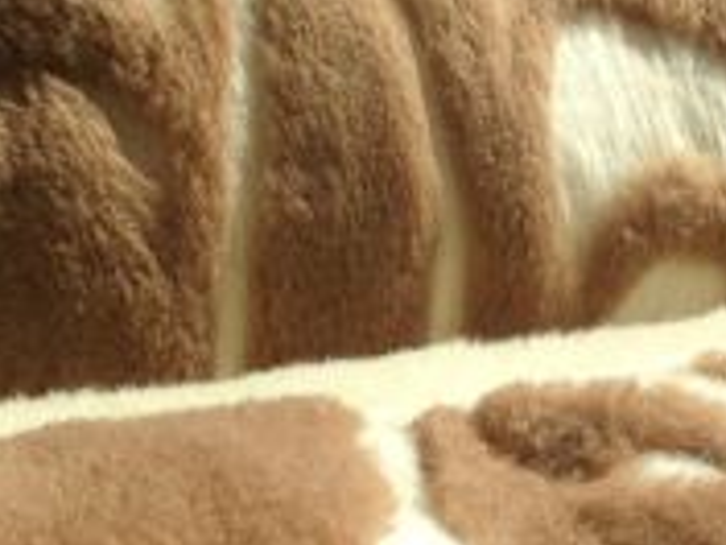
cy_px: 595
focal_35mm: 133
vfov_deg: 11.0
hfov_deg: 14.7
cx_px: 654
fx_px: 2789
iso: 50
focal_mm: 4.13
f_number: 2.4
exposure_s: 1/1808
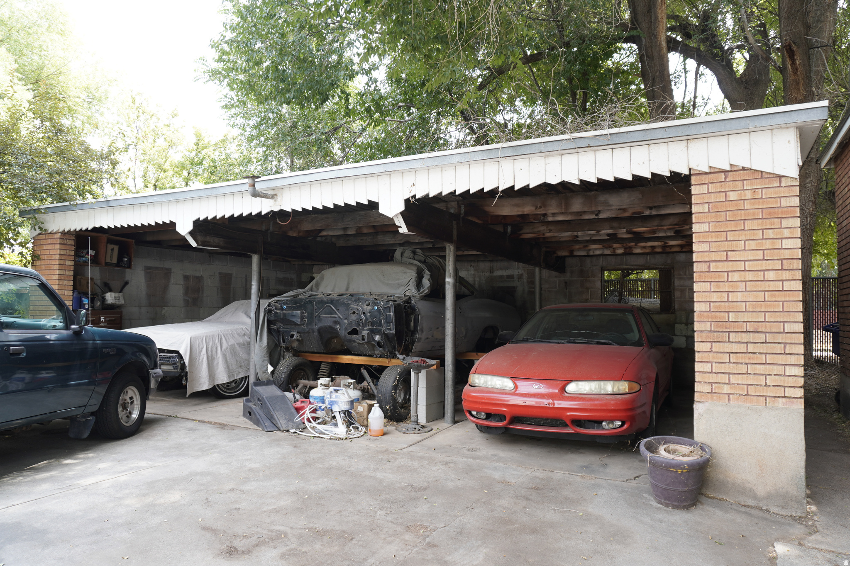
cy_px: 283
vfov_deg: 53.1
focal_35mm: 24
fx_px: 567
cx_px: 425
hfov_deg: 73.7
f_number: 4.5
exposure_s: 1/50
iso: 100
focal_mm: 16
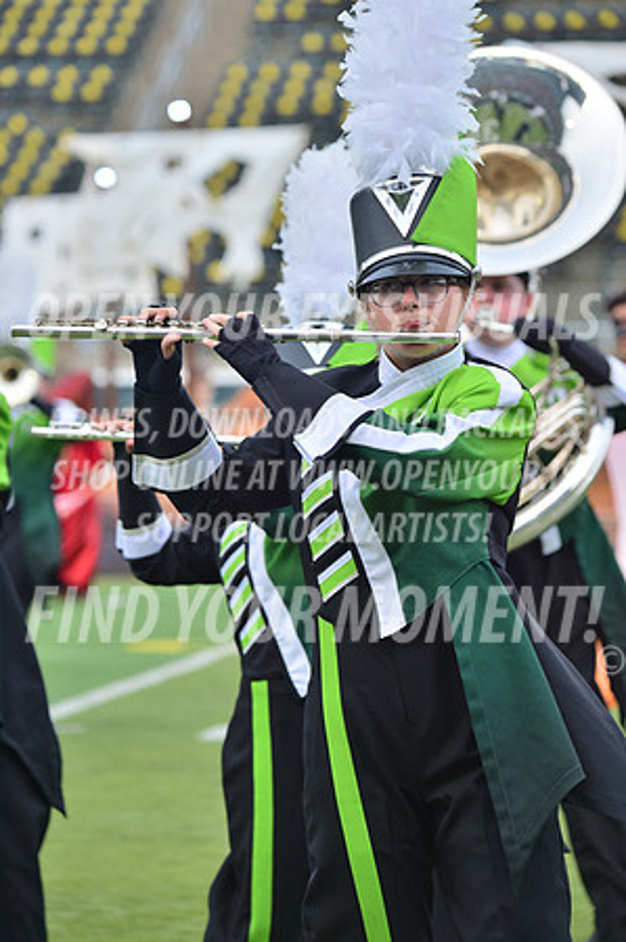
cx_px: 313
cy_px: 471
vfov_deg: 10.3
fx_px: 5228
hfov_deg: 6.9
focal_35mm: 200
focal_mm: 200
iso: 200
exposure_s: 1/500
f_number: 5.6
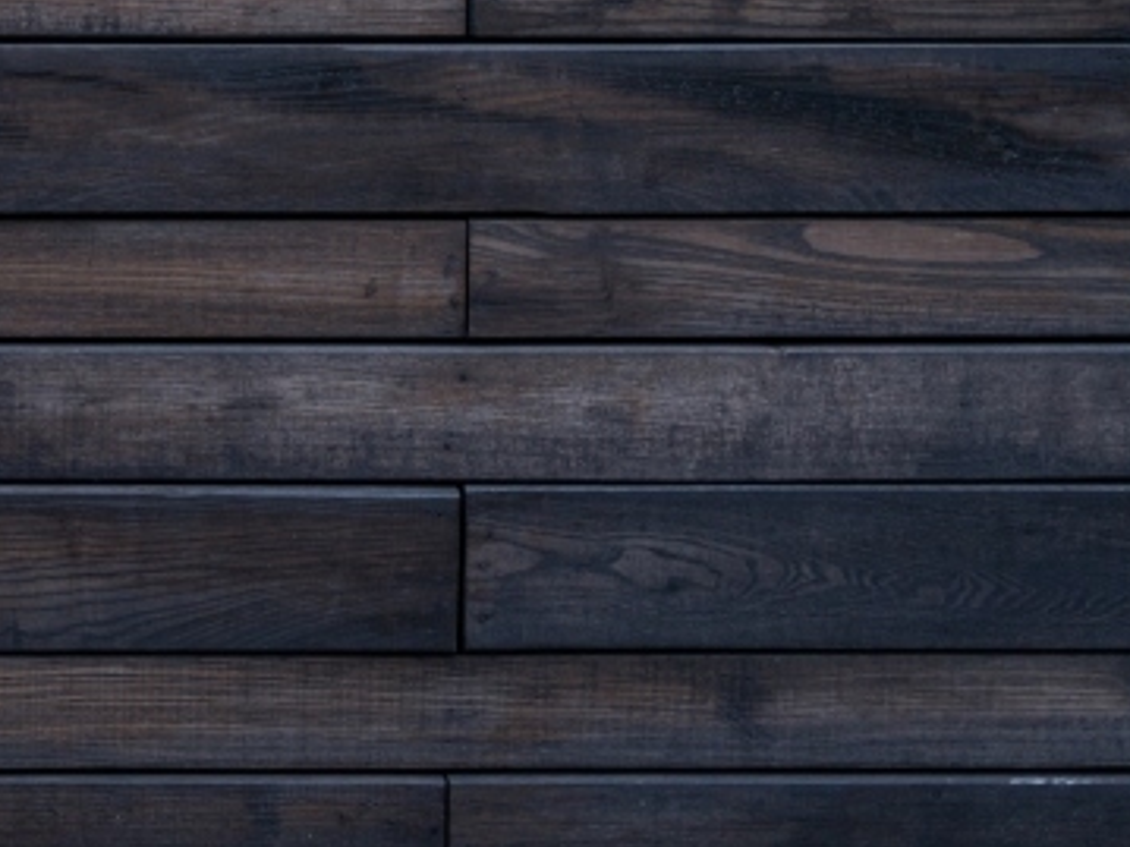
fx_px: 2447
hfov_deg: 24.8
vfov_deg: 19.2
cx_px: 16
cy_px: 49
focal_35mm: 75
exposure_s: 1/160
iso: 500
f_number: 2
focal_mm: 35
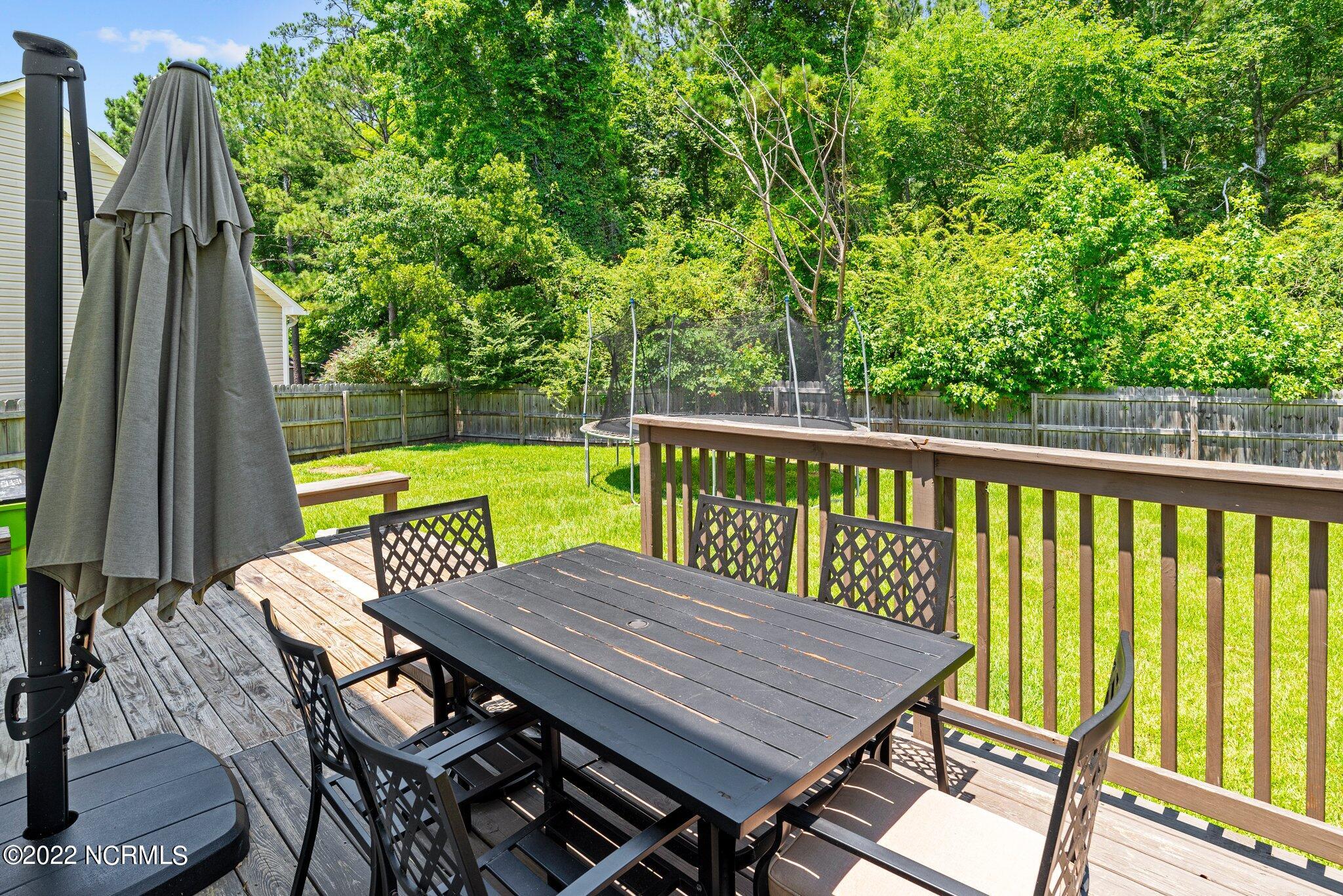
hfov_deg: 90.0
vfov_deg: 67.4
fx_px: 672
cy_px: 448
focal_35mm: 18
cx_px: 672
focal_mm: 18
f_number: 8
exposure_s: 1/160
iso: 100
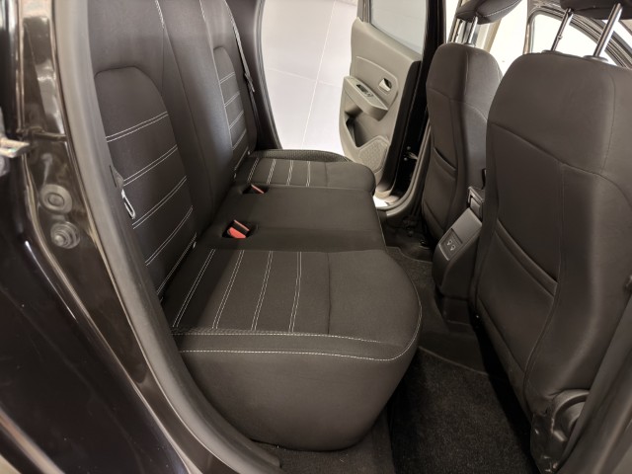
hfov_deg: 71.6
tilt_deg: -24.0
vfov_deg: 56.8
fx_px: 438
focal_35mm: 24
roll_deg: -13.9
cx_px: 316
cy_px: 237
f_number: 1.78
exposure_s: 1/25
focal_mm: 6.76
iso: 800
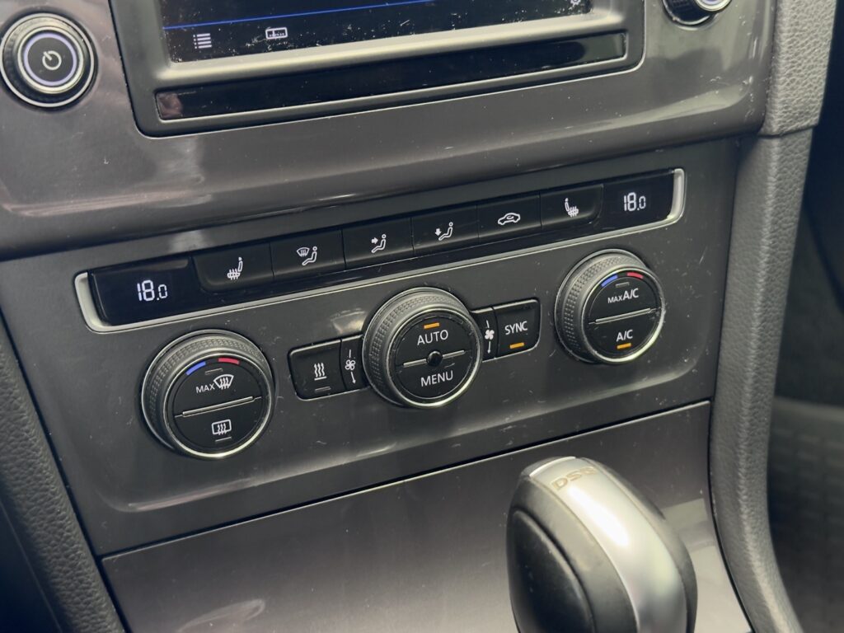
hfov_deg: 39.7
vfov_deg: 30.3
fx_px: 1170
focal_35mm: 48
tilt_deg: -34.9
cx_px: 422
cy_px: 316
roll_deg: -3.6
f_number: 1.78
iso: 500
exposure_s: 1/27
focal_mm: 6.76
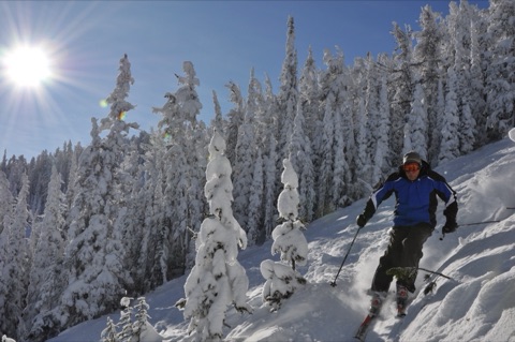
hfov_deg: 43.6
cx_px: 258
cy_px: 171
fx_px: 643
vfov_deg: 29.8
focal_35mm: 45
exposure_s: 1/800
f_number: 16
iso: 200
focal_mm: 30
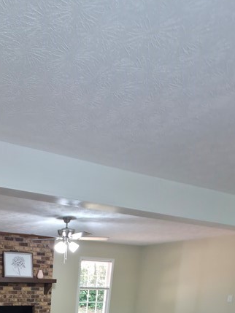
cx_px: 8
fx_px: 280
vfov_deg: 42.1
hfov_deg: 40.6
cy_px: 364
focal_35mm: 31
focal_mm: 2.2
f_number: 1.9
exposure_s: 1/30
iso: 125
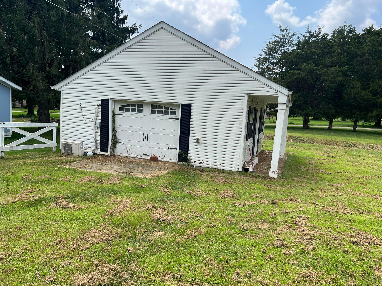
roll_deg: -2.4
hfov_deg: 67.3
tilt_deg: -5.7
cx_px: 191
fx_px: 287
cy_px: 143
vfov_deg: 53.1
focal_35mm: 26
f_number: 1.5
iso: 50
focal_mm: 5.7
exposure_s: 1/2353
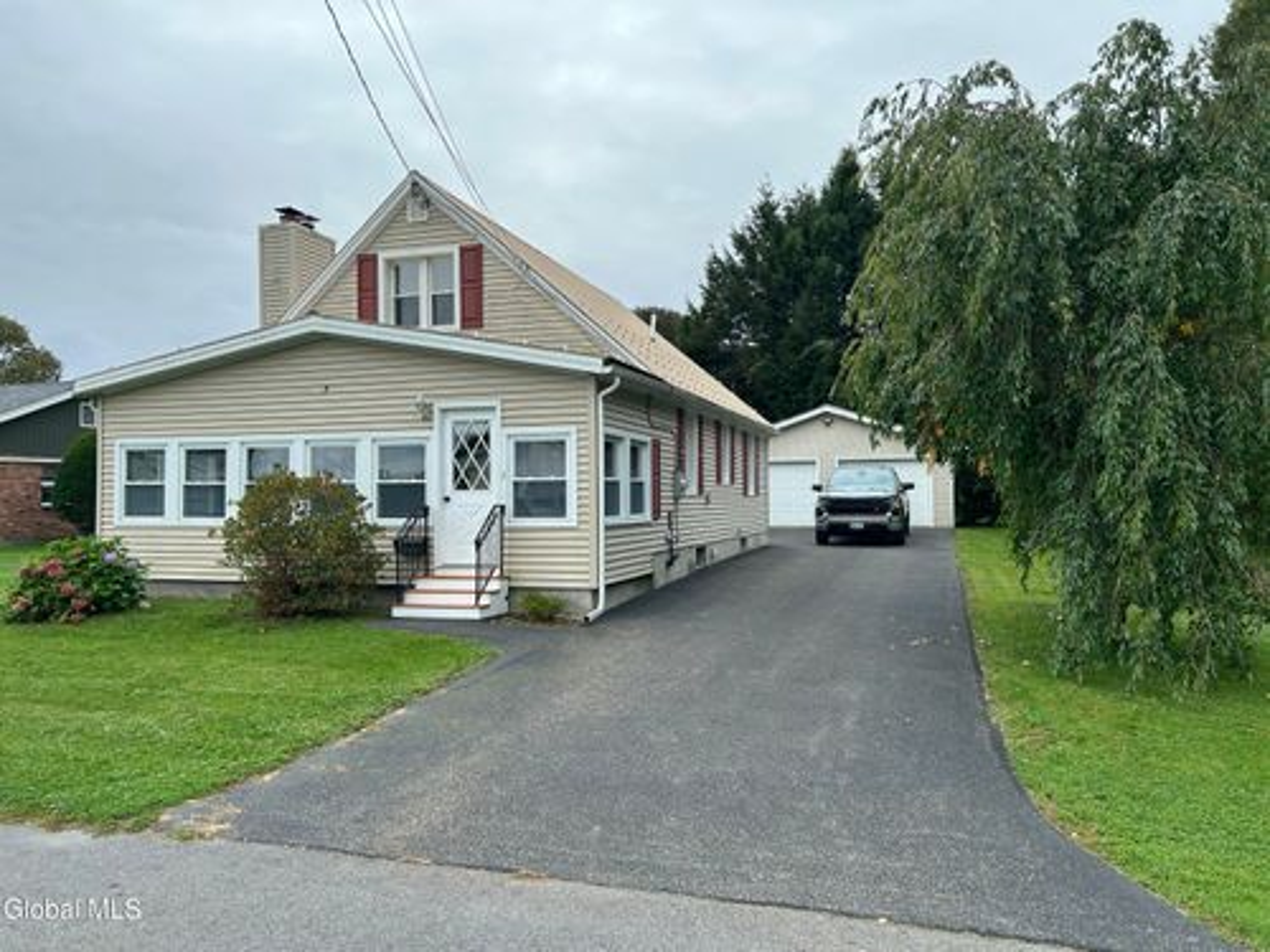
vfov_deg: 53.1
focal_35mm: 26
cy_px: 476
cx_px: 635
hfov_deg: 67.3
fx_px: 954
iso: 50
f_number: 1.5
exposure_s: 1/1224
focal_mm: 5.7
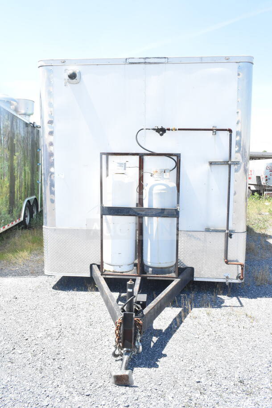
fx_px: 340
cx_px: 136
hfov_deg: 43.6
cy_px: 204
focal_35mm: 30
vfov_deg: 61.9
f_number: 11
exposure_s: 1/500
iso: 1600
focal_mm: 20
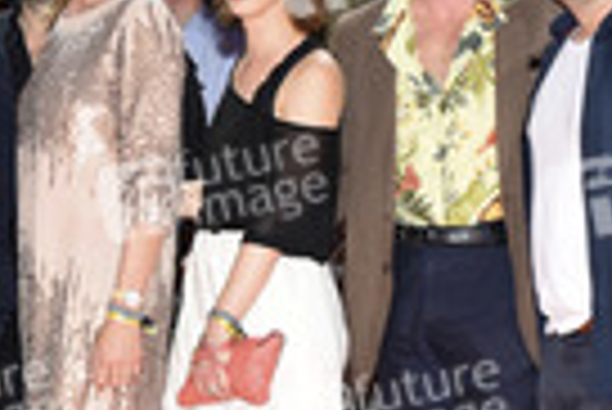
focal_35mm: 159
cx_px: -178
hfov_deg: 12.5
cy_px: 302
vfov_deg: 8.6
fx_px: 2706
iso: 400
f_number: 6.3
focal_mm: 32
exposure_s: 1/160
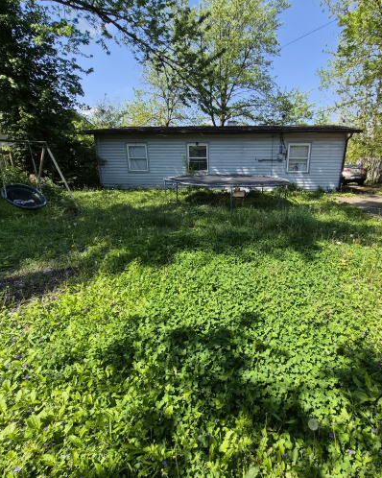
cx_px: 225
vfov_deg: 89.7
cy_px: 239
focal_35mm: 17
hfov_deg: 76.3
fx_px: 240
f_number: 2.2
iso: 25
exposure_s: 1/692
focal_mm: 1.7
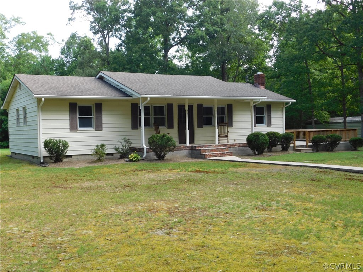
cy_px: 136
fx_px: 419
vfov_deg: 36.0
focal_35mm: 40
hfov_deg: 46.8
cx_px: 182
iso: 125
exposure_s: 1/160
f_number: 3.6
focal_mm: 7.1
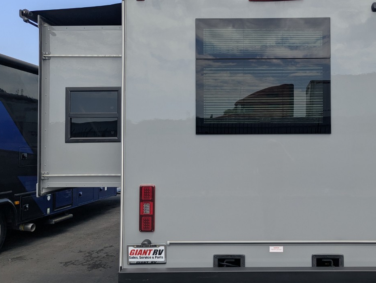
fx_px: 392
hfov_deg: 49.8
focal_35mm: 36
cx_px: 267
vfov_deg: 39.7
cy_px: 131
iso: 47
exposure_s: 1/1471
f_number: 1.85
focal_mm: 6.81
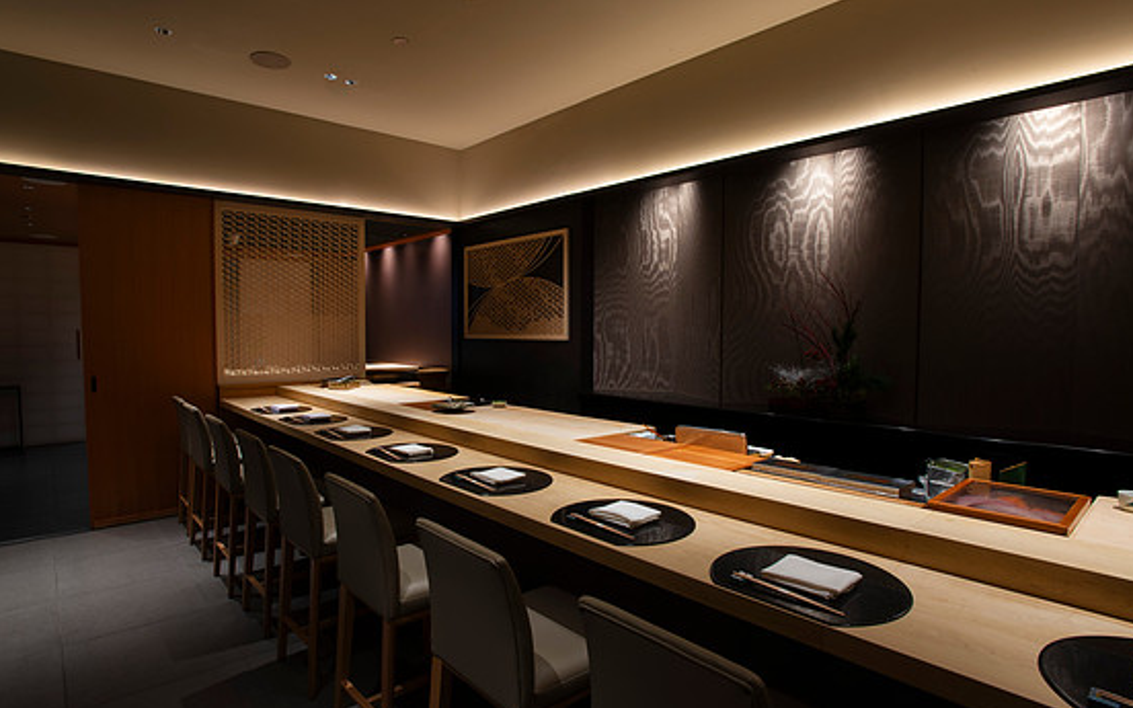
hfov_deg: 88.0
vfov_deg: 62.2
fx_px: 587
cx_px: 552
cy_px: 358
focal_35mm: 19
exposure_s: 2
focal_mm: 17
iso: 200
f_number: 22
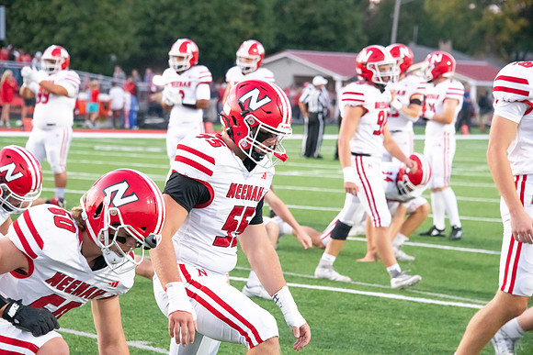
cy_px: 178
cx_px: 266
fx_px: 2369
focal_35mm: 160
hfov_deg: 12.8
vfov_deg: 8.6
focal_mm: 160
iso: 10000
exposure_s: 1/400
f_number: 7.1
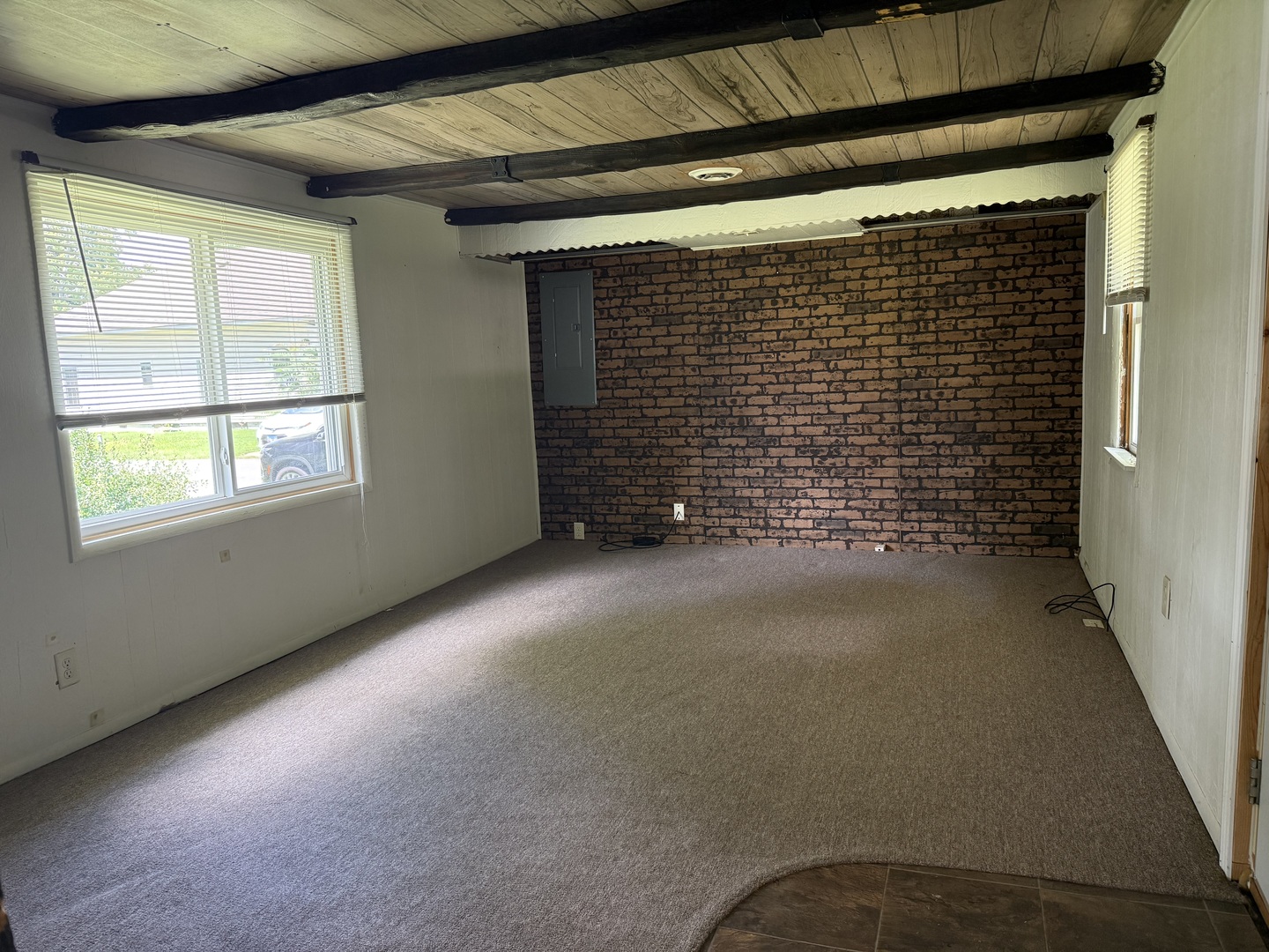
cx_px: 634
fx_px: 880
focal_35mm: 24
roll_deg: +2.1
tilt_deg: -6.7
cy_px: 476
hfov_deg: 71.6
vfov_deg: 56.8
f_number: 1.78
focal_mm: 6.76
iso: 200
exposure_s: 1/66
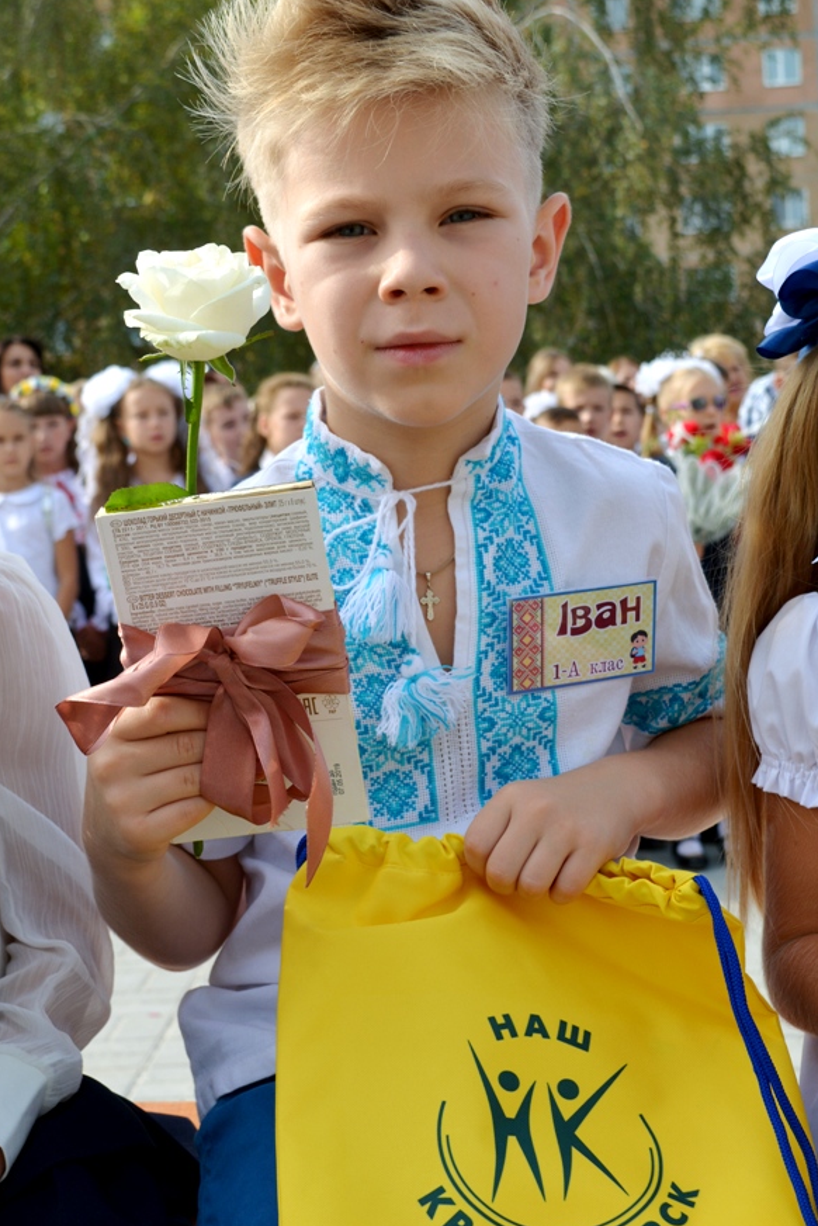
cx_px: 398
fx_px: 1859
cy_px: 651
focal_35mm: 55
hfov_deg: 24.8
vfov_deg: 36.5
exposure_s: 1/250
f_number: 8
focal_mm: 31
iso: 160
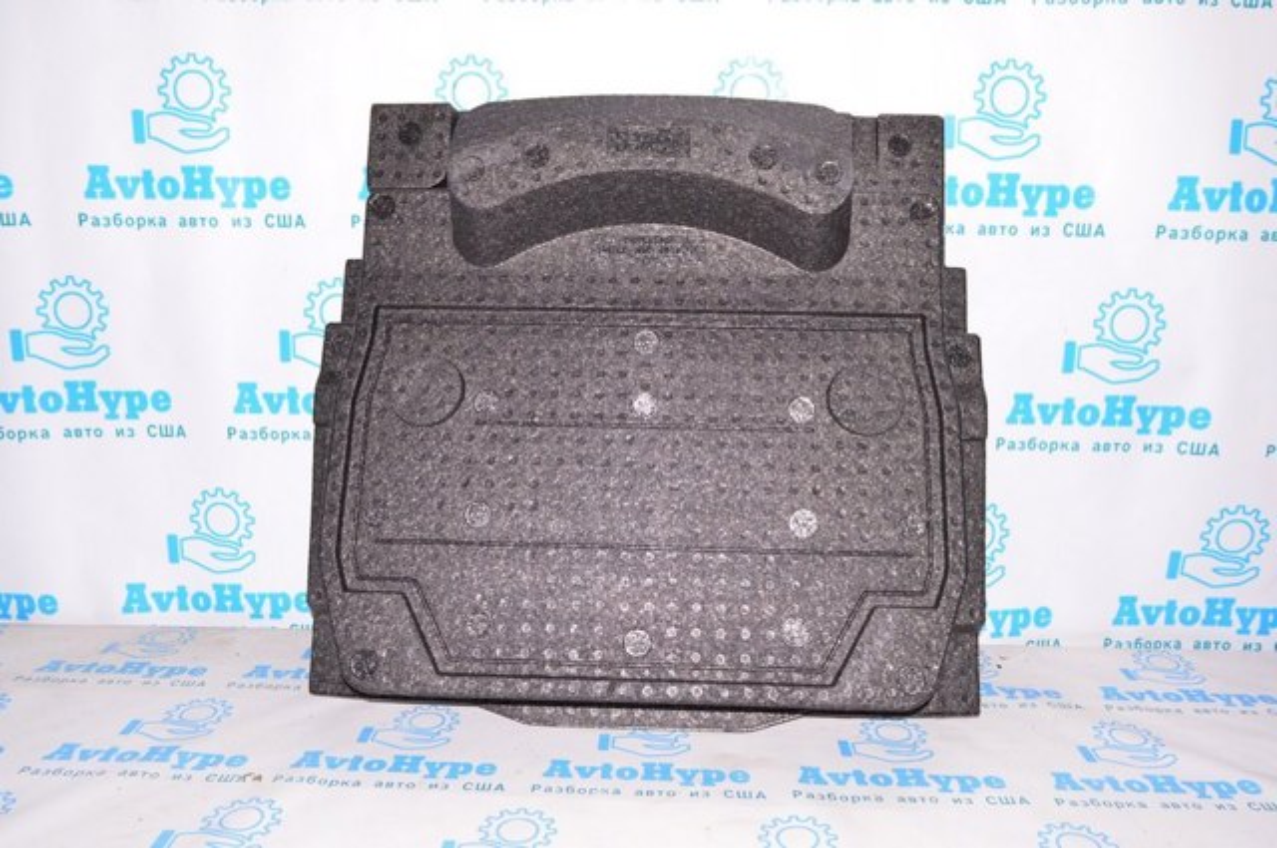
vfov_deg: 43.5
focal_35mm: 30
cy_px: 424
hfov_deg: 62.0
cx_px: 638
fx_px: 1063
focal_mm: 20
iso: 1600
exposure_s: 1/200
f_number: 8
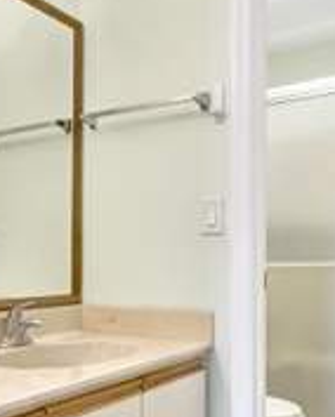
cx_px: 158
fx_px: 470
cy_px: 264
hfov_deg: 39.2
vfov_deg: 47.4
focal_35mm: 38
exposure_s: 1/15
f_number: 8
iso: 5000
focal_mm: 10
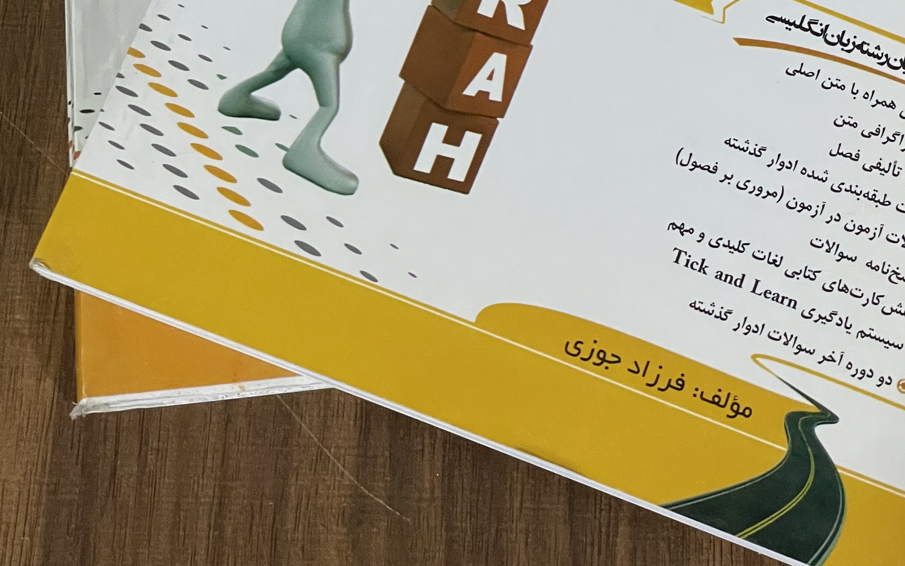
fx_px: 2516
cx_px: 574
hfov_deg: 20.3
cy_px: -185
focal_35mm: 102
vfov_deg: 12.4
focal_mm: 6
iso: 500
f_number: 2
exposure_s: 1/60
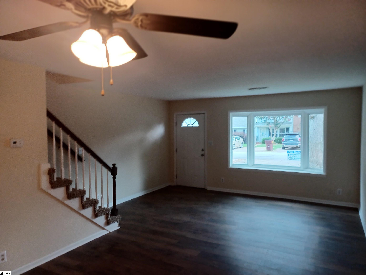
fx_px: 264
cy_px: 138
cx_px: 183
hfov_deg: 69.4
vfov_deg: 54.9
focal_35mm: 25
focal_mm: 4.6
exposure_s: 1/50
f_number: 1.8
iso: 320
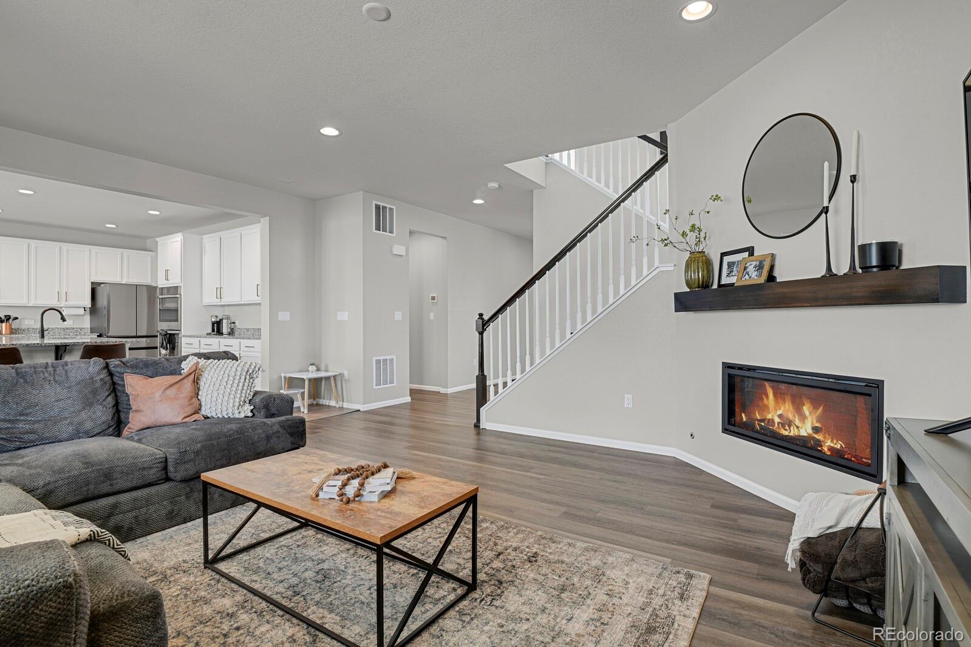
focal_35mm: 17
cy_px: 324
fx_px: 458
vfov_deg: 70.4
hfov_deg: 93.3
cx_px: 486
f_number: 8
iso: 250
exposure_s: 2
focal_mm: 17
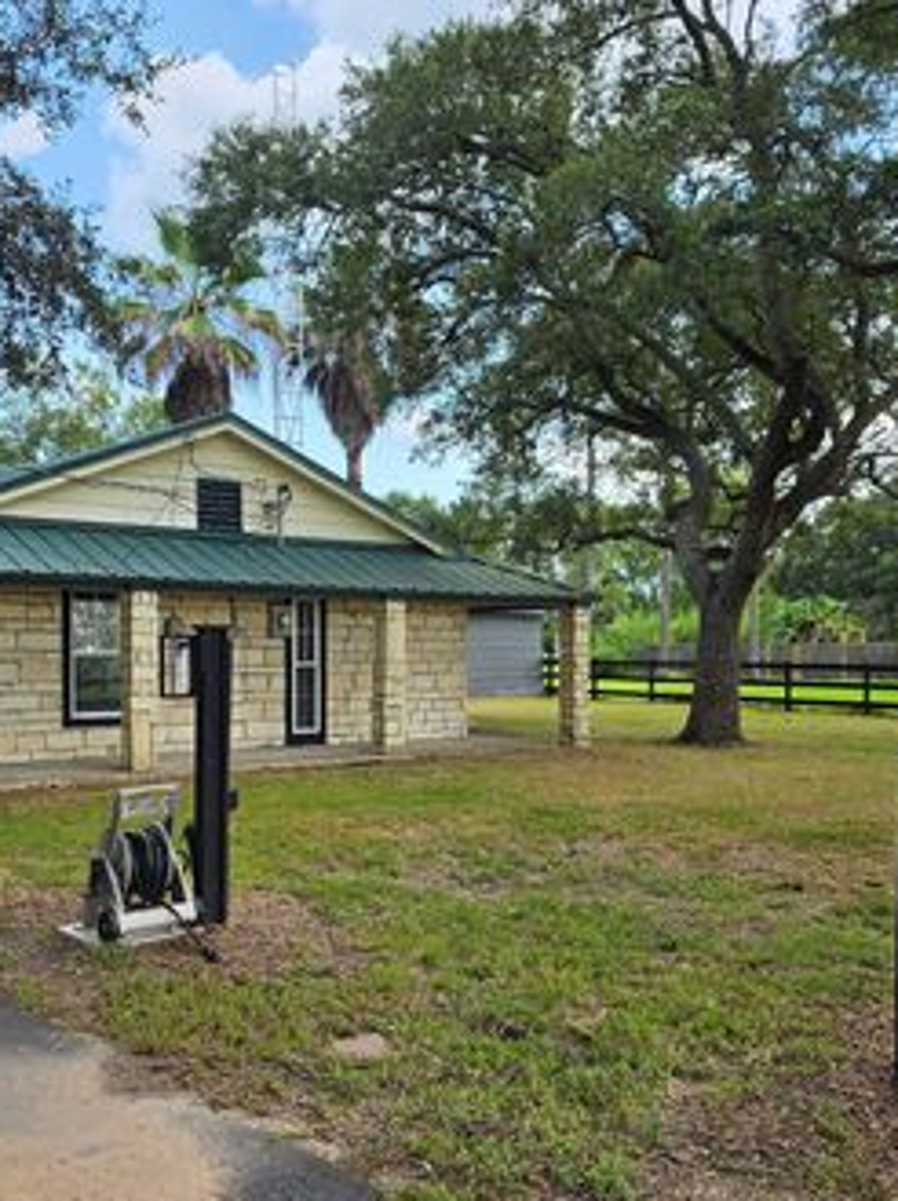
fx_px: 1213
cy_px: 655
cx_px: 405
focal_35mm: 35
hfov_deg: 40.6
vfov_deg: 52.6
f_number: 1.4
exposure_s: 1/230
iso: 10
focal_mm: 6.5
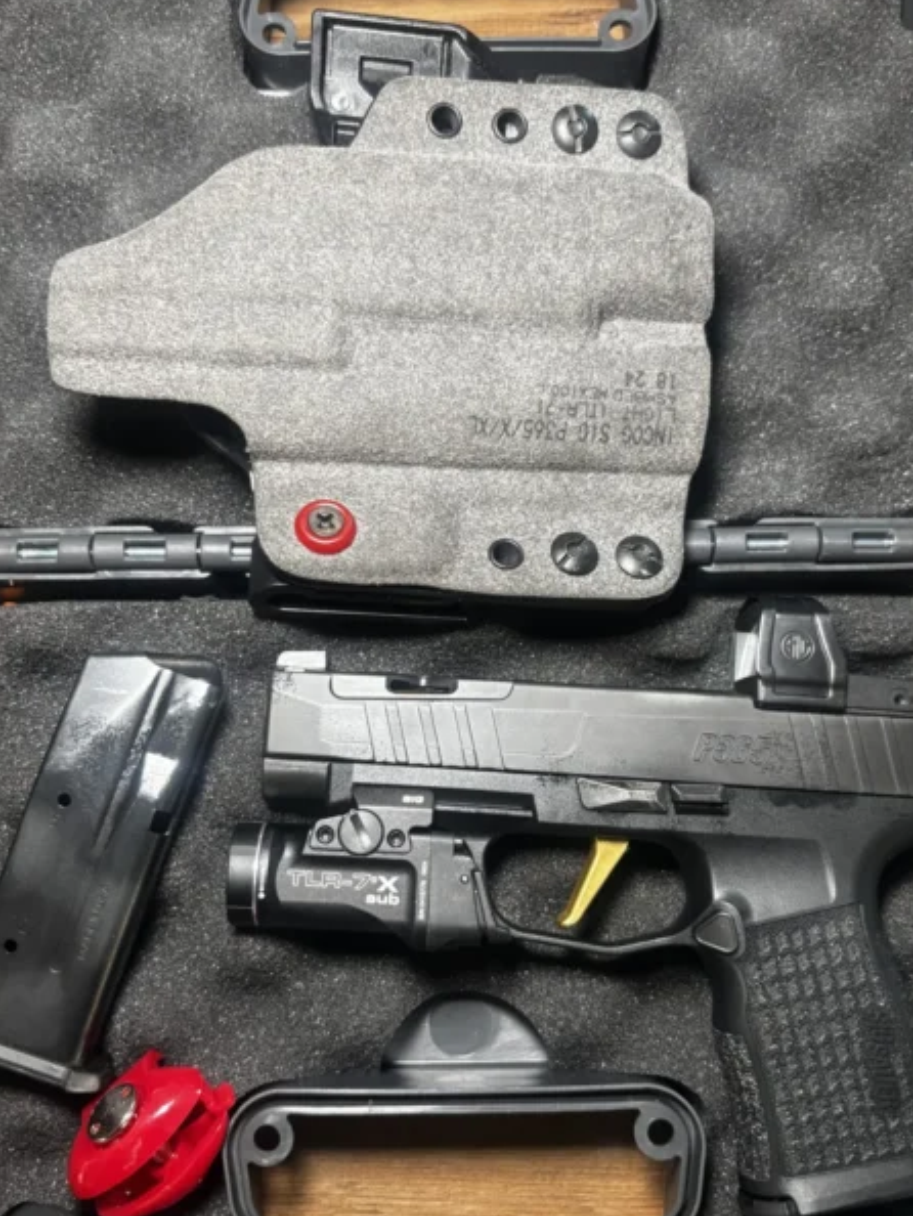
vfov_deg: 52.6
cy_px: 643
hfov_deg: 40.7
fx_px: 1230
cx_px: 442
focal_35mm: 35
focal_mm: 5.96
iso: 250
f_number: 1.6
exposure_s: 1/60
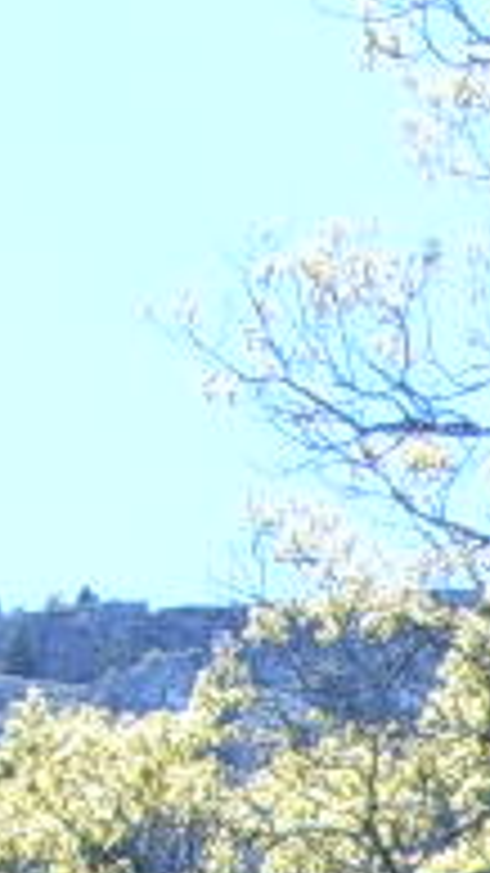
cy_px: 1620
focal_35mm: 213
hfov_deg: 5.2
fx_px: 4924
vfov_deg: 9.6
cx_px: 1785
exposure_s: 1/90
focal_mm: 6.2
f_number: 6
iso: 63
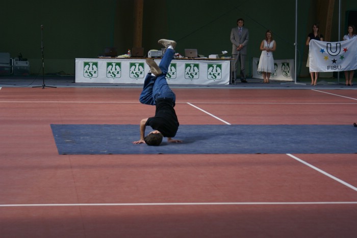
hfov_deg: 19.4
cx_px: 178
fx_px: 1042
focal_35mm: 105
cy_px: 119
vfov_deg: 13.1
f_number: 5.6
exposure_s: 1/50
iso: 200
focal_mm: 70
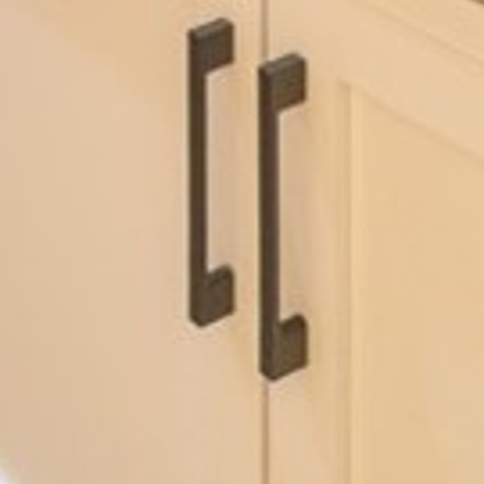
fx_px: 1424
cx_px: -262
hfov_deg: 17.2
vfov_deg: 13.3
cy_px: -726
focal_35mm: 90
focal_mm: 14
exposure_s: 1/30
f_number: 5.6
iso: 1000
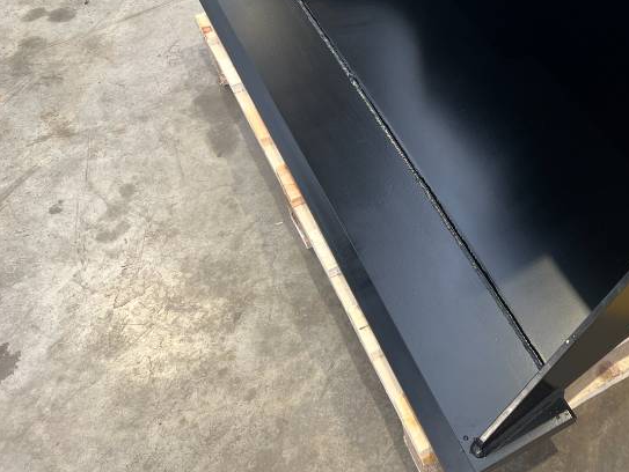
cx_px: 551
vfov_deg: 28.8
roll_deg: +0.9
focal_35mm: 49
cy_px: 65
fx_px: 891
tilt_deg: -41.4
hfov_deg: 36.7
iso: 125
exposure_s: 1/121
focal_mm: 5.7
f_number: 1.5
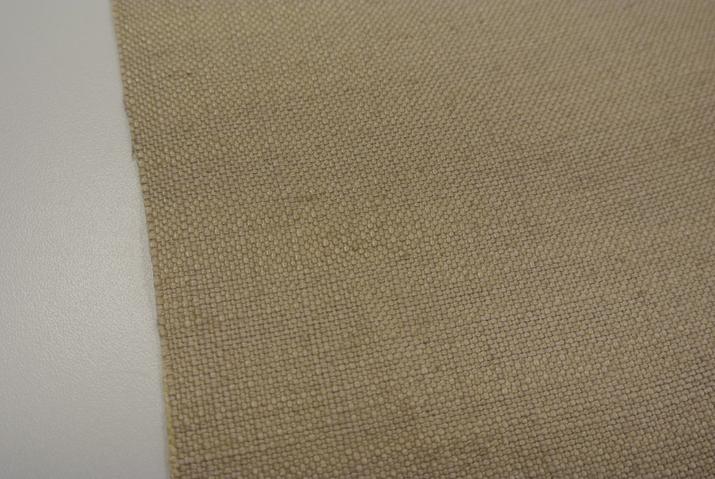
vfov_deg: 32.0
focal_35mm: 42
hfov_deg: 46.3
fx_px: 835
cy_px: 240
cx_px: 358
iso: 220
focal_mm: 15.7
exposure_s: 1/125
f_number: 4.2
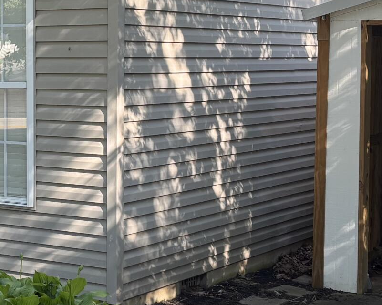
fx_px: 1074
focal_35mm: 95
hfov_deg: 19.9
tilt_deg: -3.1
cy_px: 98
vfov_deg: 16.2
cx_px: 59
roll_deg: -0.6
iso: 50
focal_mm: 5.96
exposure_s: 1/343
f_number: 1.6
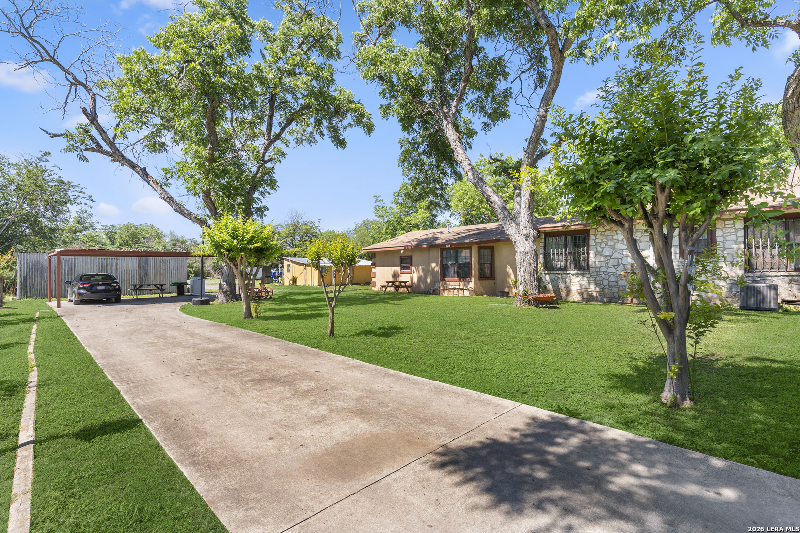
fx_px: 378
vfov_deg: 70.4
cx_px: 400
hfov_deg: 93.3
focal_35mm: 17
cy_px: 266
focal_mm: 17
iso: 100
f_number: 8
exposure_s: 1/60
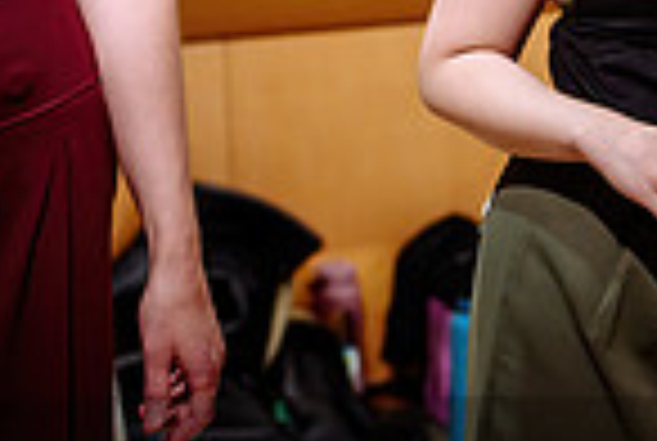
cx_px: 797
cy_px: -70
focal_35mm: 149
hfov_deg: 13.4
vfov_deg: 9.2
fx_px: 2725
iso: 1600
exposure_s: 1/250
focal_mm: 36
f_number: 2
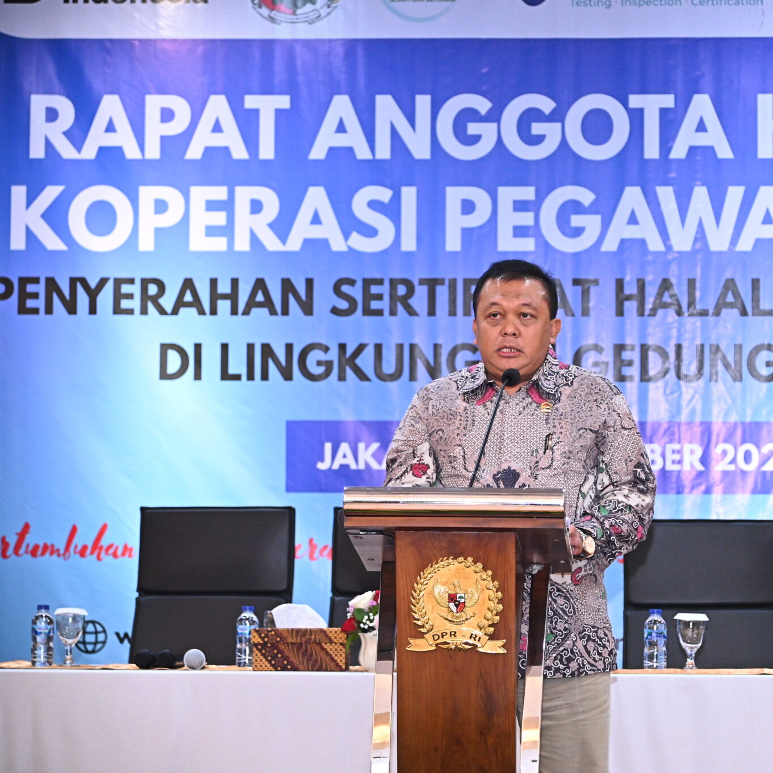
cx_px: 563
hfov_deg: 15.8
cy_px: 386
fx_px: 2779
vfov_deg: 15.8
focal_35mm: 110
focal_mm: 86
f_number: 4
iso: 3200
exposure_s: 1/160
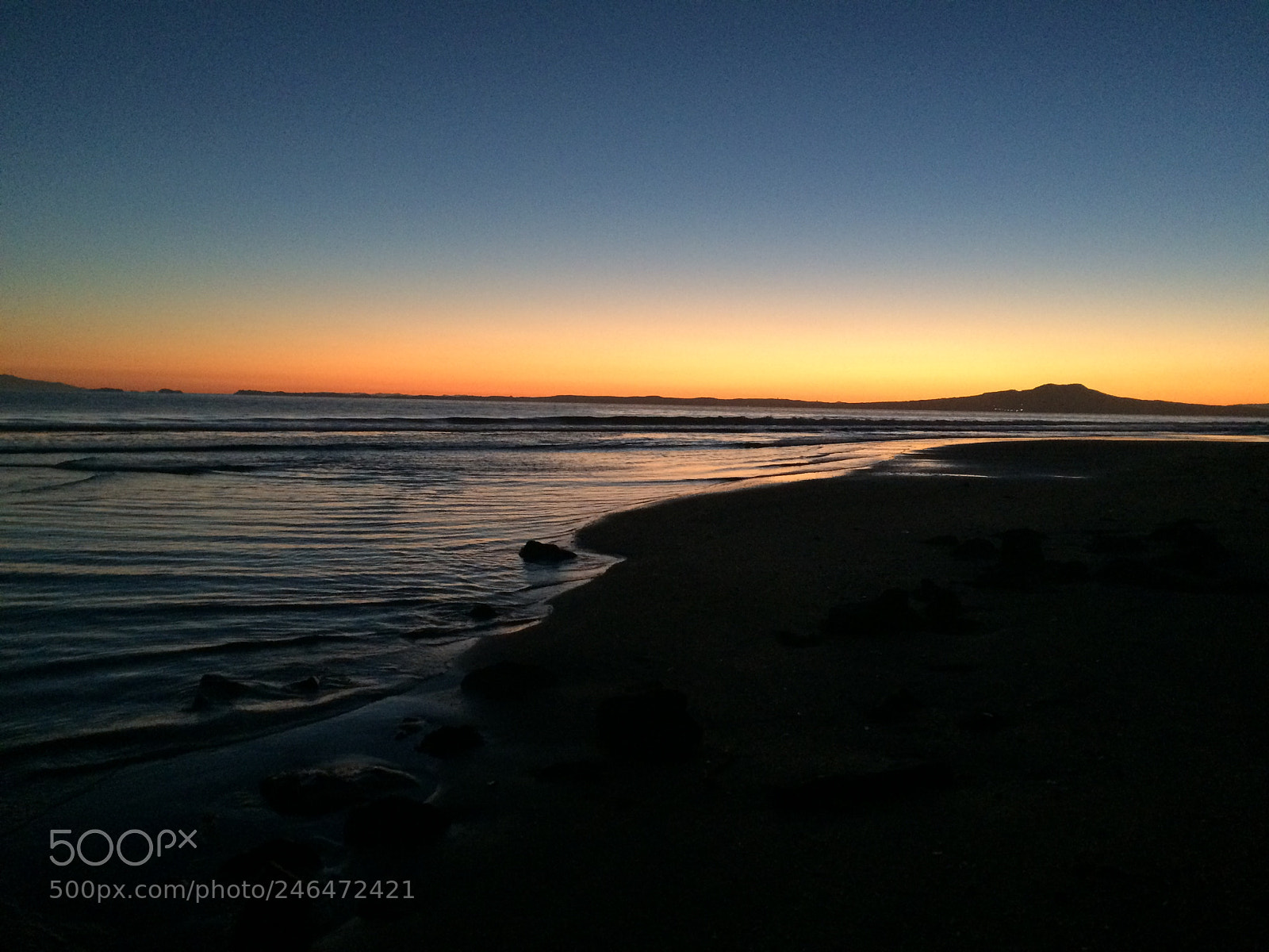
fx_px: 1063
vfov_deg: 48.2
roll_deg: +0.4
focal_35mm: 29
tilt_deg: -2.8
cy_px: 476
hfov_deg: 61.7
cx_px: 634
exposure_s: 1/25
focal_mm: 4.15
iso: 320
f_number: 2.2
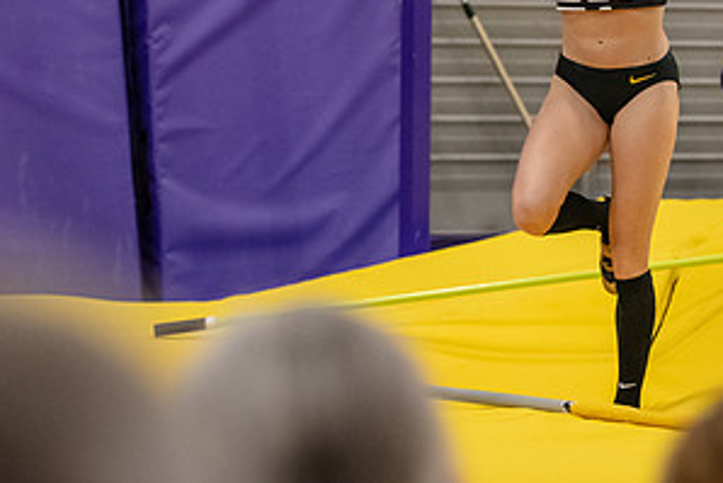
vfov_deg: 7.4
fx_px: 3717
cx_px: 485
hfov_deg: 11.1
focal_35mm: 185
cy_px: 18
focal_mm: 95
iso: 6400
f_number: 2.8
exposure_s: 1/800
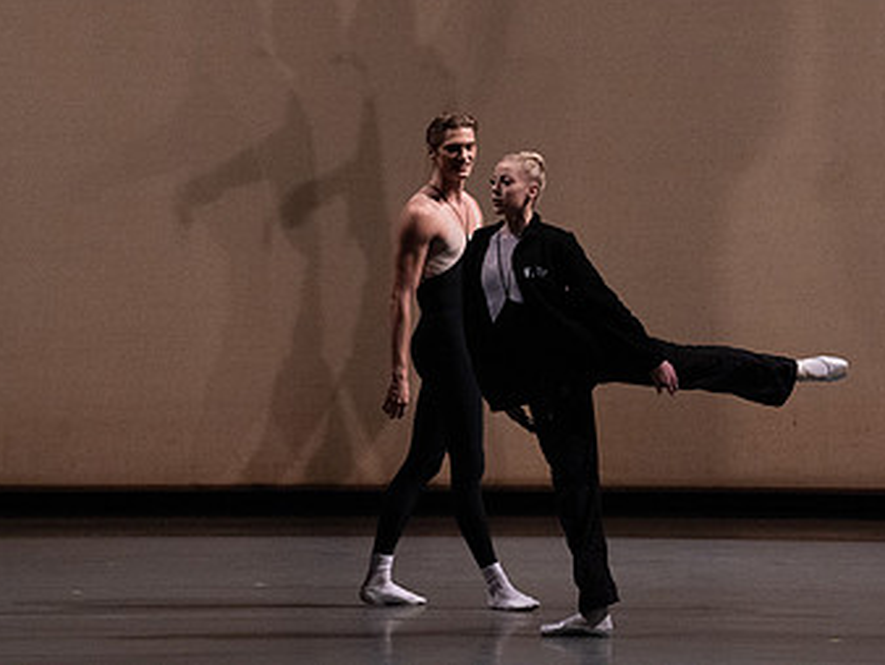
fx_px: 7675
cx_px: 487
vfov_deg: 5.0
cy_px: 164
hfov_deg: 6.6
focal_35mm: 300
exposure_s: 1/500
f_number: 6.3
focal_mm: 182
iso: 12800
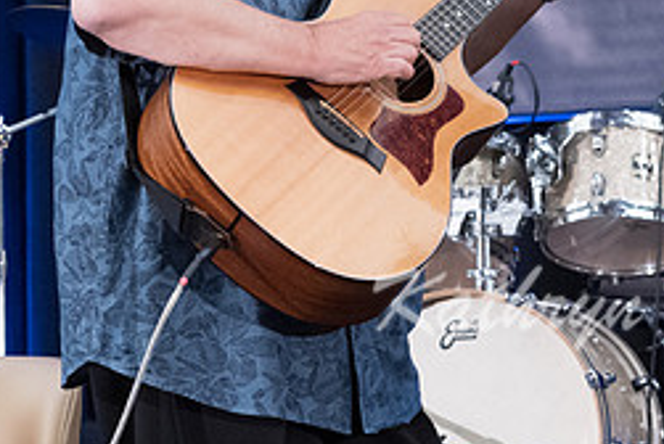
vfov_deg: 6.3
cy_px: -49
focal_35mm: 217
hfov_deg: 9.4
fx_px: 4007
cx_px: 667
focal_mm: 94
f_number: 5.6
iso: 12800
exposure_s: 1/250
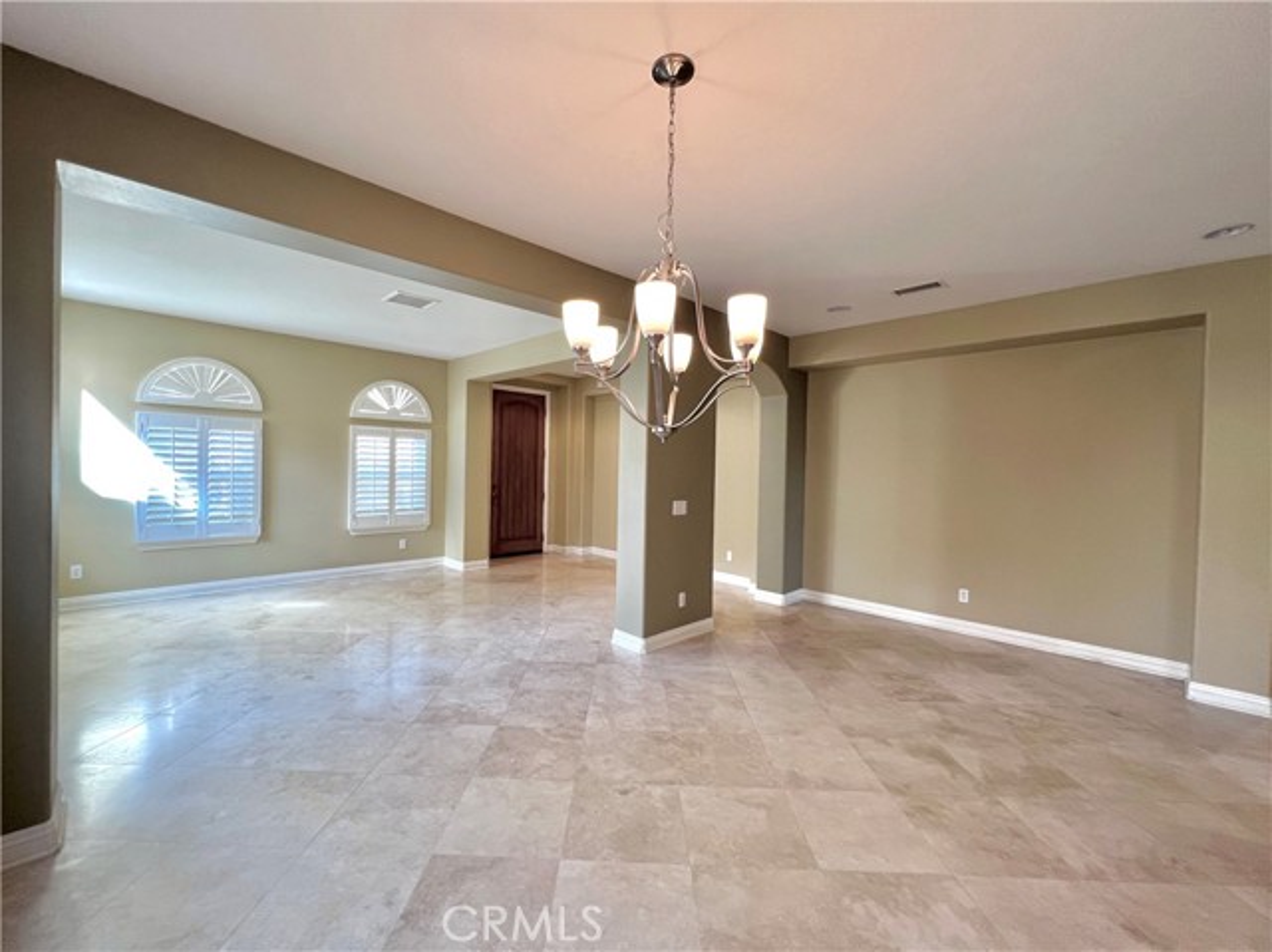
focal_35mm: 13
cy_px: 476
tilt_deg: +0.0
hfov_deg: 106.2
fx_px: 477
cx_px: 636
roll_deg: -1.1
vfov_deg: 89.8
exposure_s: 1/120
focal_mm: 1.57
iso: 200
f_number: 1.8
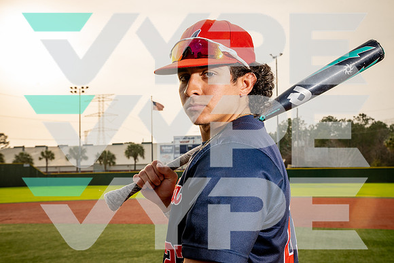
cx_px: 197
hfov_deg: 42.7
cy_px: 132
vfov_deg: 29.3
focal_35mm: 46
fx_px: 504
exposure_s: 1/250
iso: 250
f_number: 11
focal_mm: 46
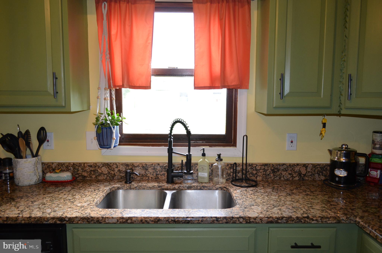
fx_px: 286
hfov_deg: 67.5
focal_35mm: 27
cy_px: 126
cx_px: 191
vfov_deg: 47.7
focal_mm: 18
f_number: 3.5
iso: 640
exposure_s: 1/60
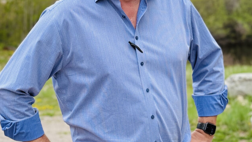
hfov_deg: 20.2
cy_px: 45
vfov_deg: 11.4
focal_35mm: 106
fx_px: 708
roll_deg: +0.6
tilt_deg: -5.1
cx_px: 110
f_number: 1.78
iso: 100
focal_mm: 6.76
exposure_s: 1/1222
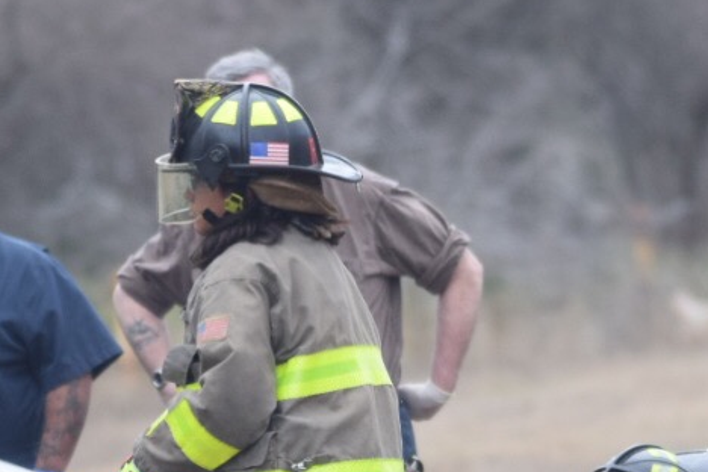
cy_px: 700
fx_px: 30638
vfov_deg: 0.9
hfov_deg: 1.3
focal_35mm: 1558
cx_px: 318
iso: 500
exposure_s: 1/1000
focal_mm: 300
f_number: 4
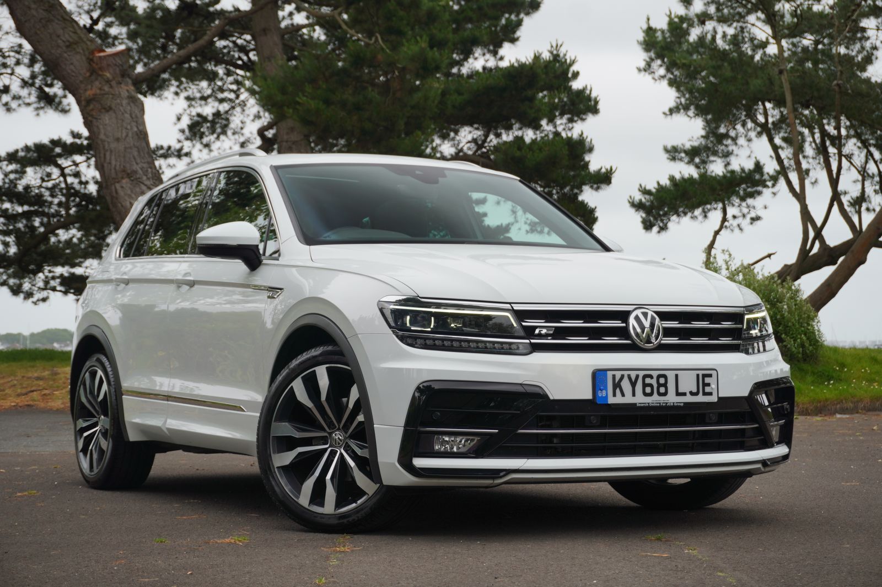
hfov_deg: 31.2
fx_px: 1579
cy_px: 294
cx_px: 441
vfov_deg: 21.0
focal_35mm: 64
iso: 100
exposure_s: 1/200
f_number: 6.3
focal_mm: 43
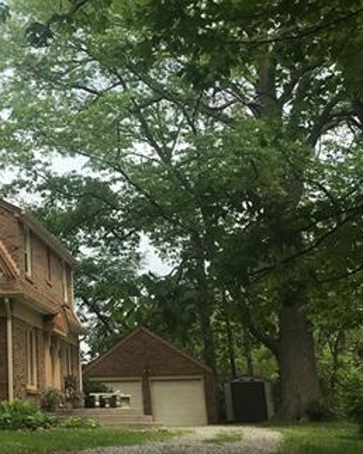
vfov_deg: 28.0
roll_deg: +0.8
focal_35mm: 65
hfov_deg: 22.4
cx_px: -11
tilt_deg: +22.7
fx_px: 874
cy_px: 44
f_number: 1.8
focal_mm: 3.99
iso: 20
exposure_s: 1/1953
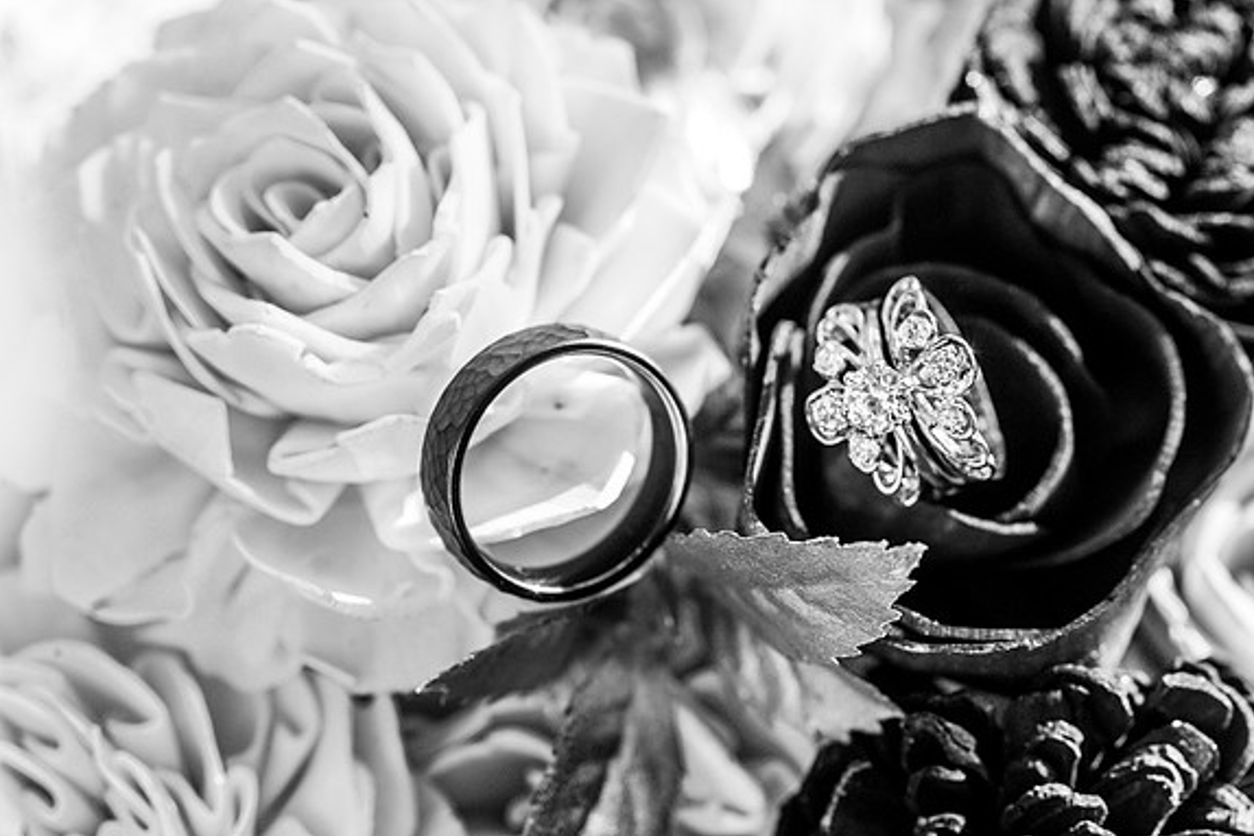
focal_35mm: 106
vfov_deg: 12.9
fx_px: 3693
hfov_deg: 19.3
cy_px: 417
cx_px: 625
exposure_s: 1/400
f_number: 8
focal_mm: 105
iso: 640
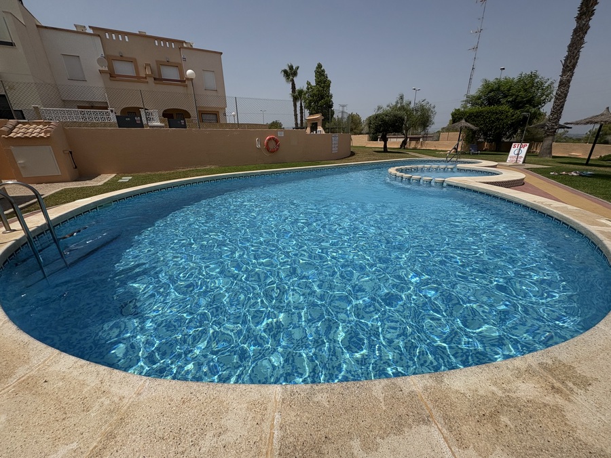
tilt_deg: -19.8
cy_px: 229
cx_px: 306
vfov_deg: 85.7
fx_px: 247
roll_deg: +1.7
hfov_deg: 102.1
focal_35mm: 14
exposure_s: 1/5263
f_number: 2.2
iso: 50
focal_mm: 2.22
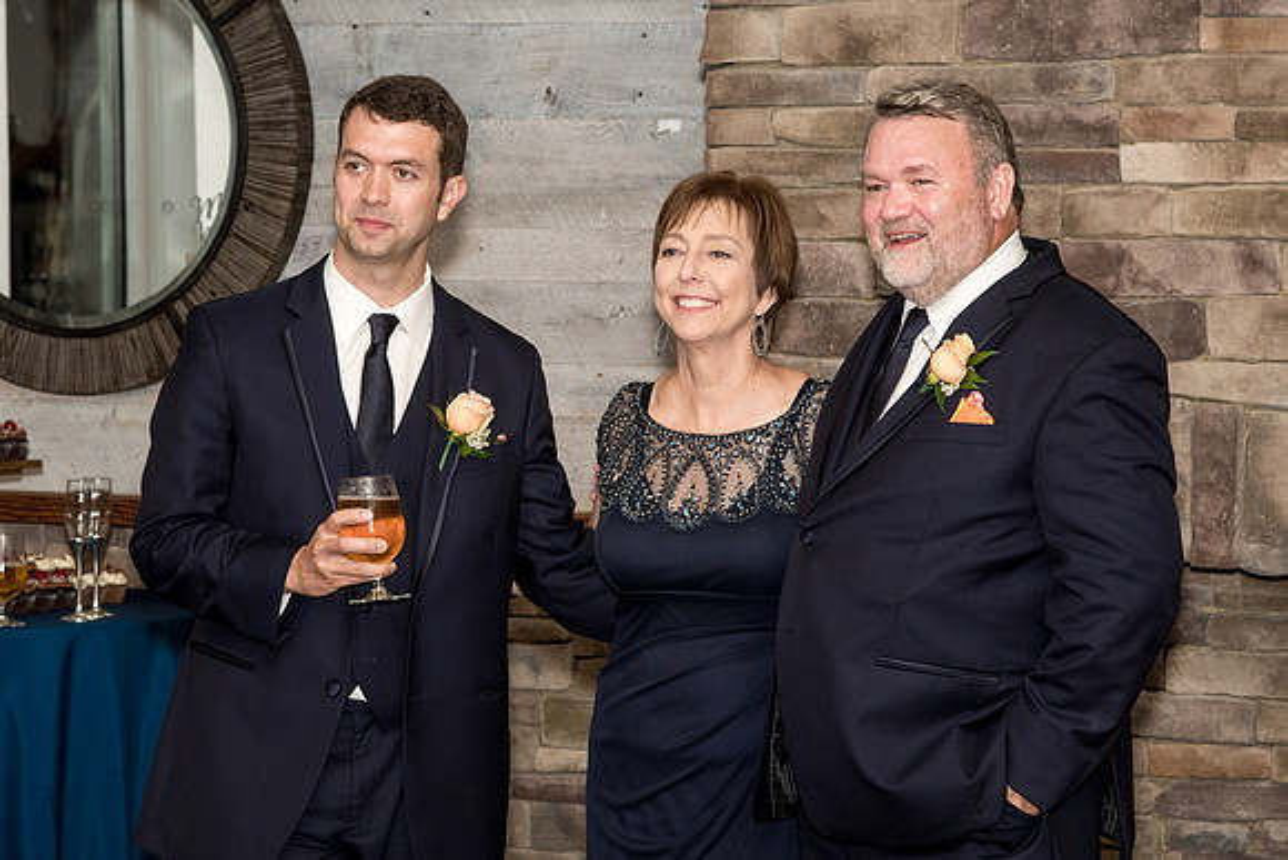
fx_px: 4914
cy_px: 451
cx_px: 602
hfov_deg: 14.9
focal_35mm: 137
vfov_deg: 10.0
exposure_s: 1/160
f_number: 6.3
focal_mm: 86
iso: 400
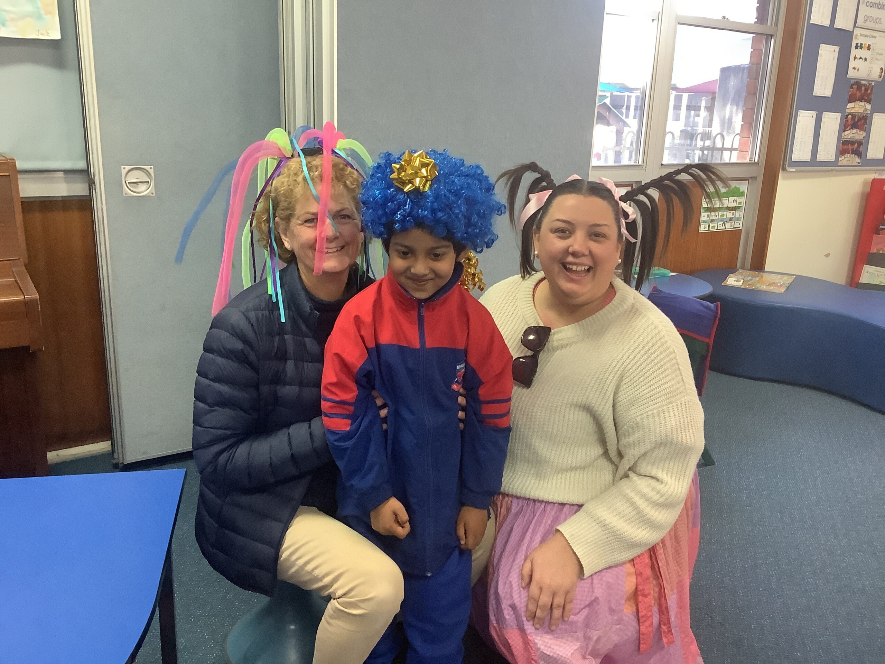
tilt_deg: -15.4
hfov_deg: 58.4
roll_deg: -1.5
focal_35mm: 31
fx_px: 793
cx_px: 442
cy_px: 332
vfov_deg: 45.4
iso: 250
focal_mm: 3.3
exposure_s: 1/50
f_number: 2.4
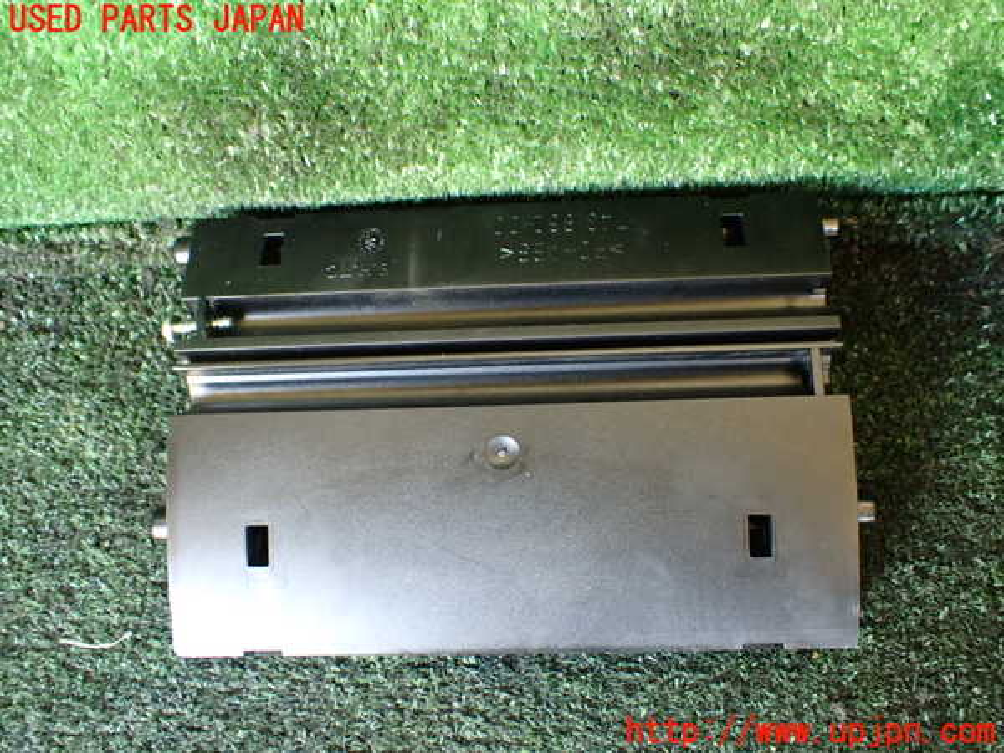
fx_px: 870
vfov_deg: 46.8
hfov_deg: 60.0
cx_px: 502
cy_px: 376
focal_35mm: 30
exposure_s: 1/30
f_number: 2.3
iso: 800
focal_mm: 5.4
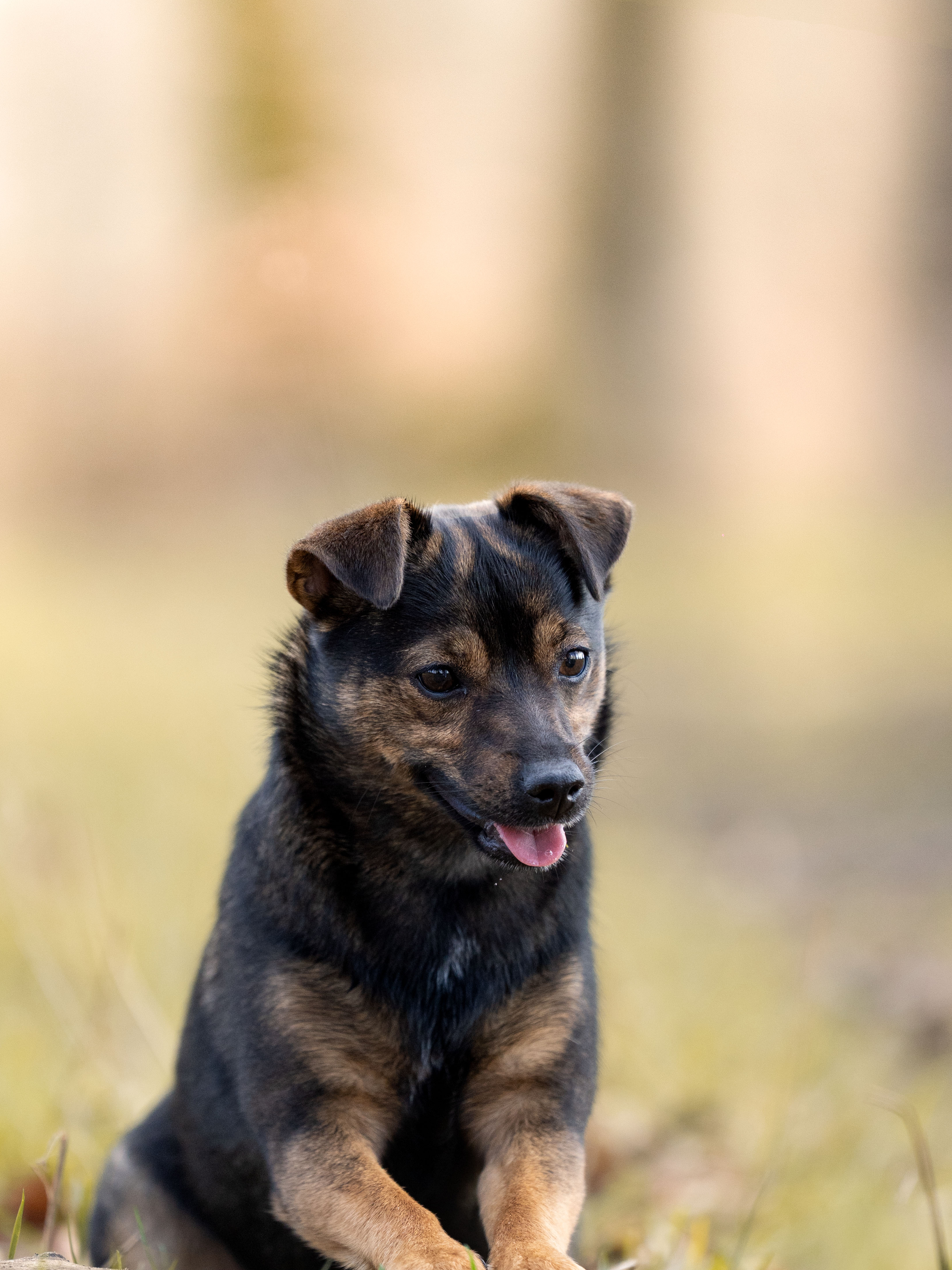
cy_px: 721
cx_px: 410
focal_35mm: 256
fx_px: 9386
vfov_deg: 7.7
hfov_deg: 5.8
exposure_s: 1/2000
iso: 1600
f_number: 2.8
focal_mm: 195
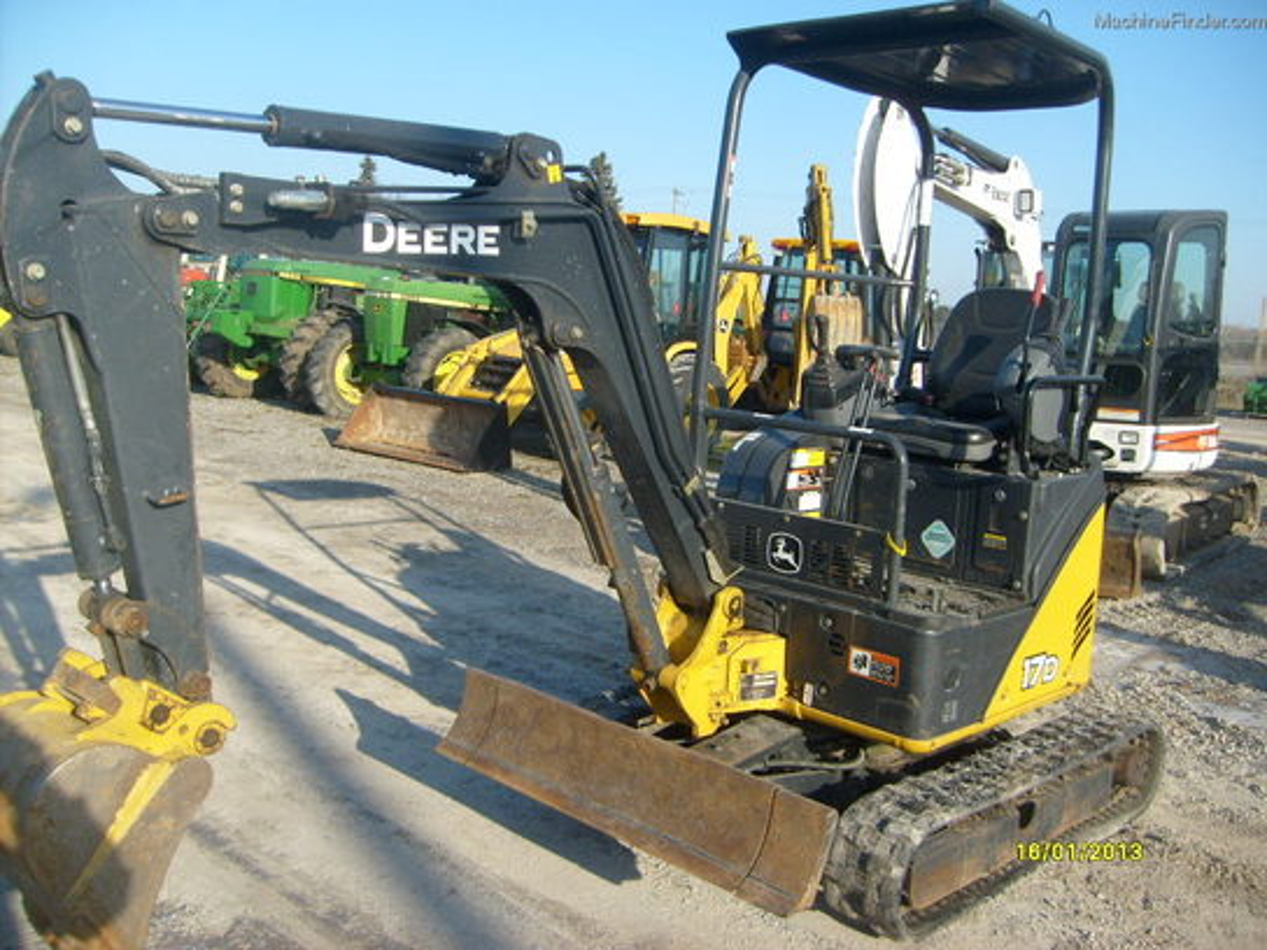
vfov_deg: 40.7
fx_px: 1281
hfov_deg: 52.6
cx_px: 634
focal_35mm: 35
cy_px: 475
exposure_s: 1/180
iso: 80
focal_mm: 5.8
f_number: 7.1
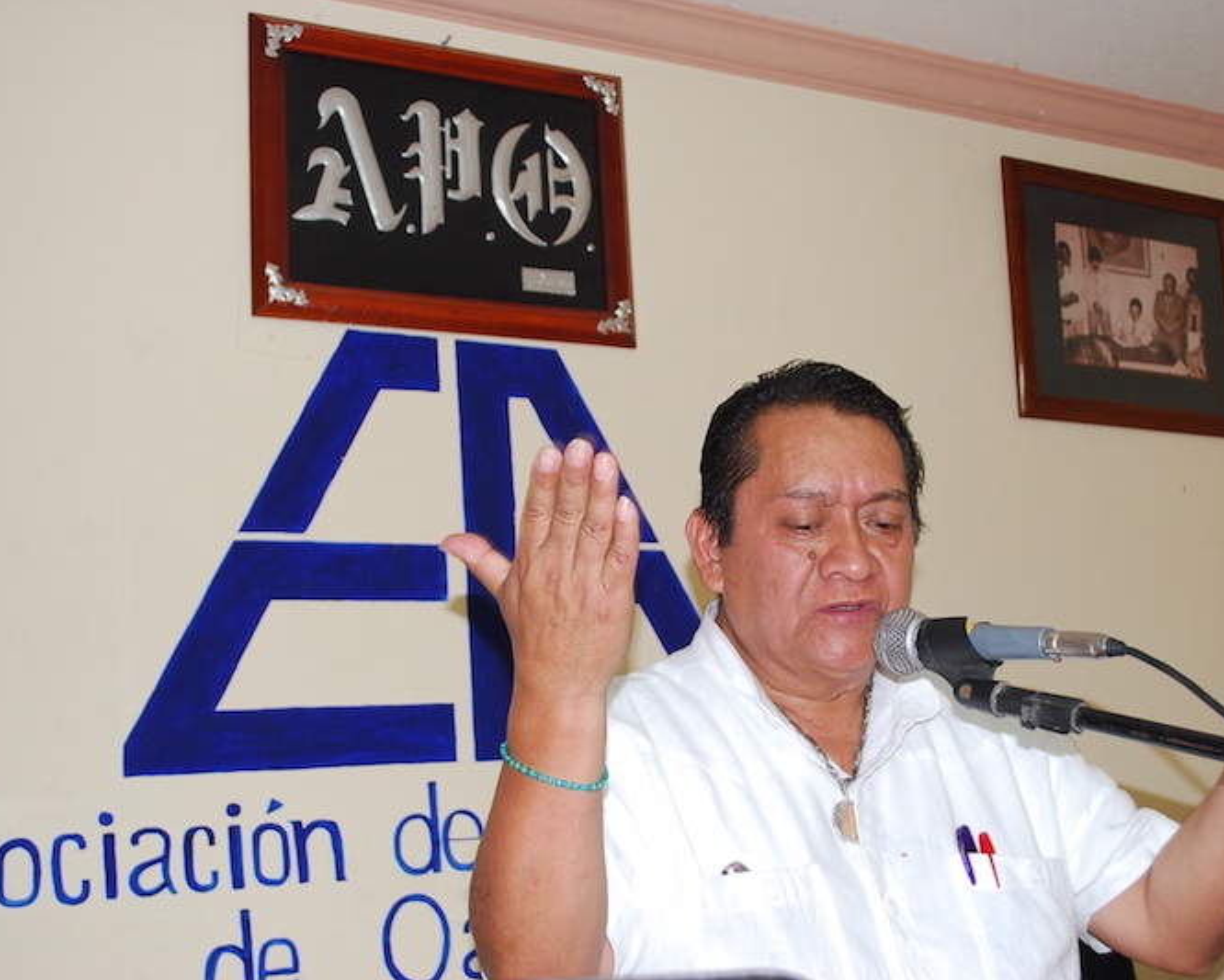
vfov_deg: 34.2
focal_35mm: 44
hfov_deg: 42.0
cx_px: 654
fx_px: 1594
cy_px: 489
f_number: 5
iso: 400
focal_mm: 26
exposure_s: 1/25
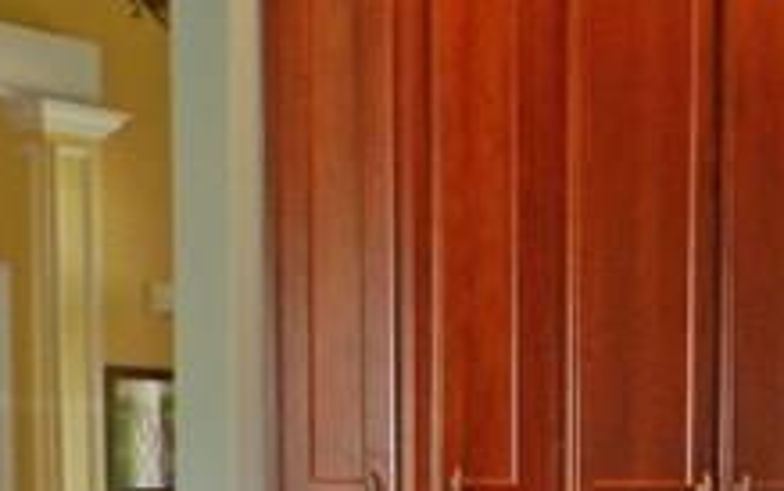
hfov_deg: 17.3
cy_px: 706
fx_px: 2436
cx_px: 995
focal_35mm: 114
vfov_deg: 11.1
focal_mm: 4
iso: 200
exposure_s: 1/30
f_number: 3.4
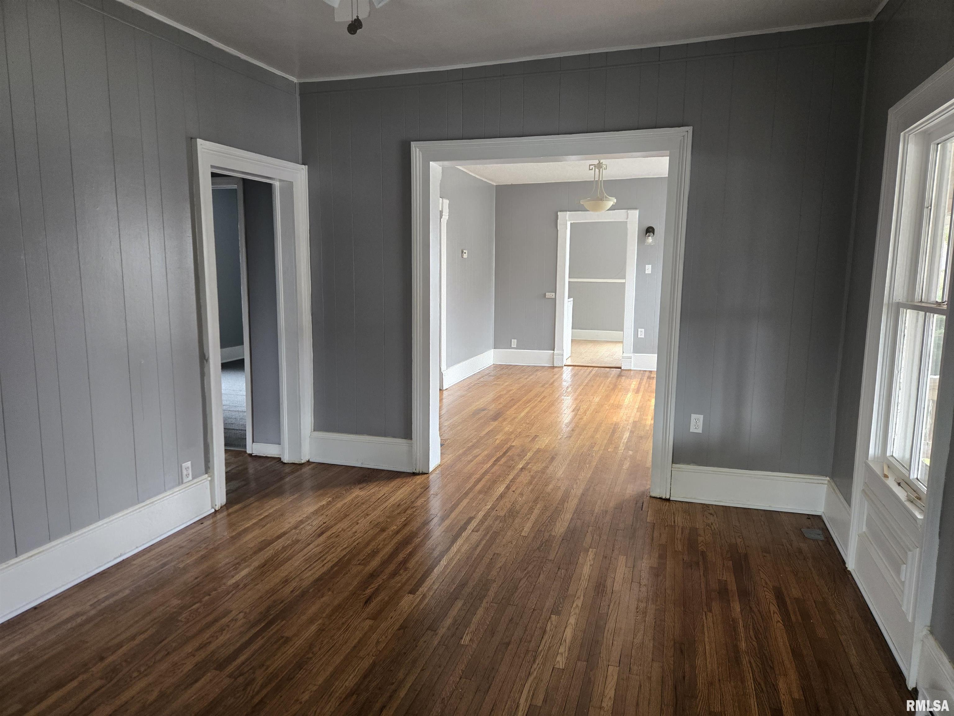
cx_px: 477
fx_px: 634
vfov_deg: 58.9
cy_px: 358
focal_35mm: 23
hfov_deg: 73.9
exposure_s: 1/120
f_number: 1.8
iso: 320
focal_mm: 5.4
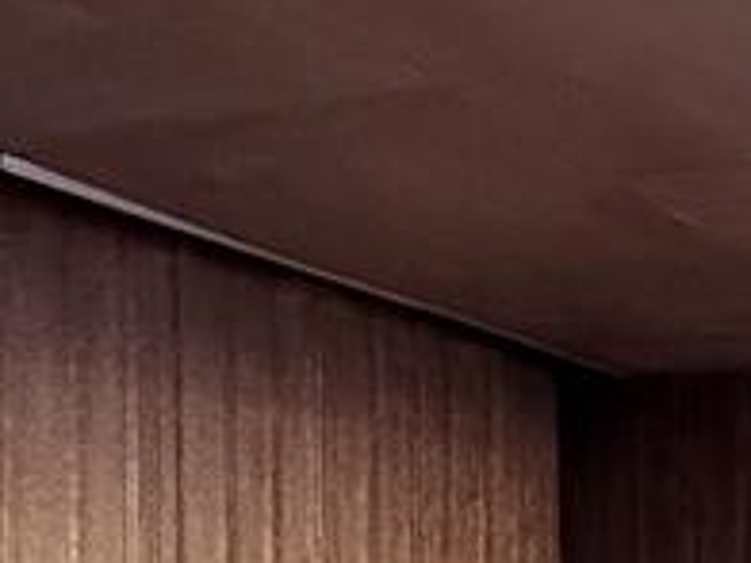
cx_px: 490
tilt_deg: +1.4
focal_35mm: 73
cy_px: 689
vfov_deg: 19.0
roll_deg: +0.8
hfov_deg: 26.5
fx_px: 1584
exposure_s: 1/60
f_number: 2.2
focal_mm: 2.22
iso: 800
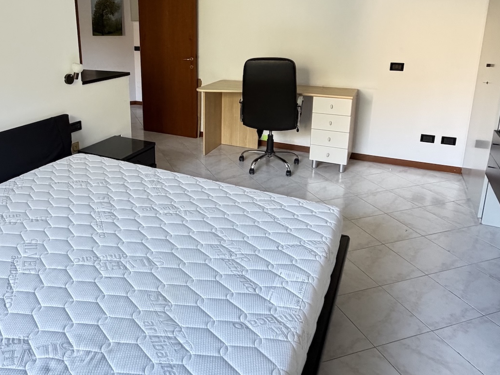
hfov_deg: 64.3
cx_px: 185
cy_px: 117
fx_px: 390
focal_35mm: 27
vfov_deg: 50.2
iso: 640
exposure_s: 1/60
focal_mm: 2.22
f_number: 2.2
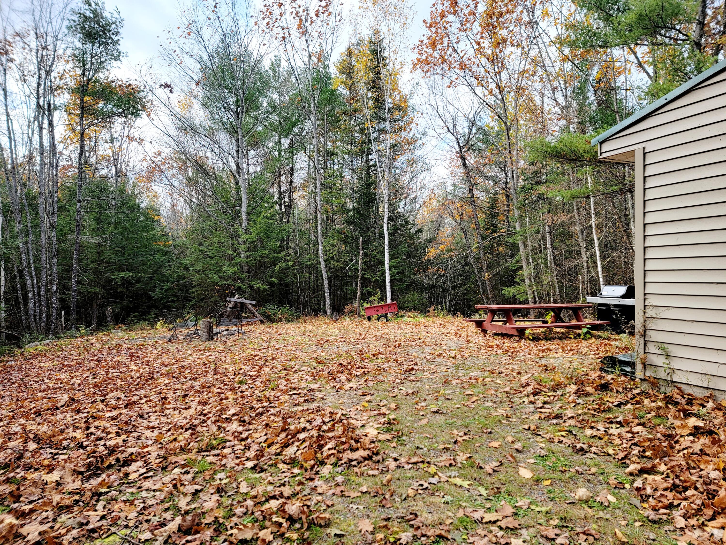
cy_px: 272
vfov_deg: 56.8
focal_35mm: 24
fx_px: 503
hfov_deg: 71.6
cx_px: 363
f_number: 1.8
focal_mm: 6.7
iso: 16
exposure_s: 1/303
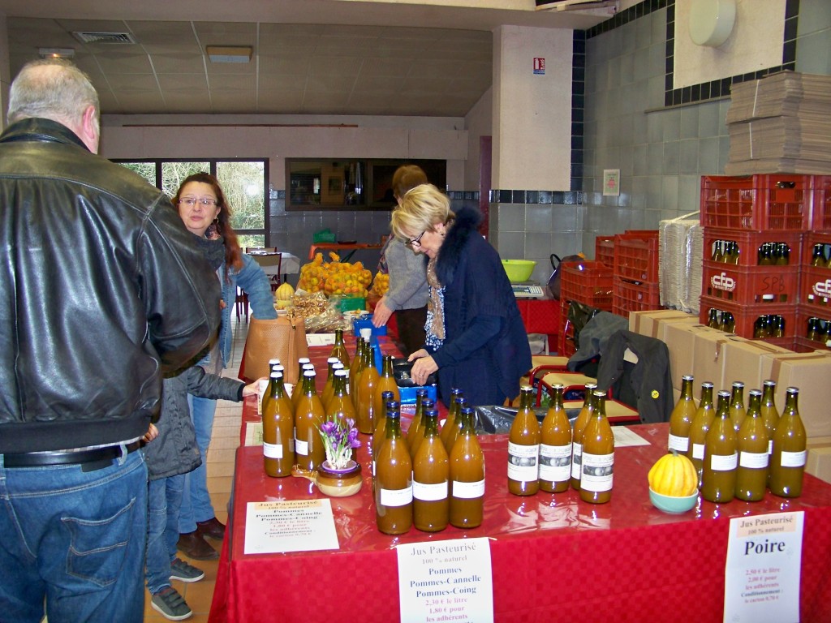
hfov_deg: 55.4
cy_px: 312
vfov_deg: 42.9
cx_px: 416
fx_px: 792
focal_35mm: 33
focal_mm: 5.85
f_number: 2.8
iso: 200
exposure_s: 1/30
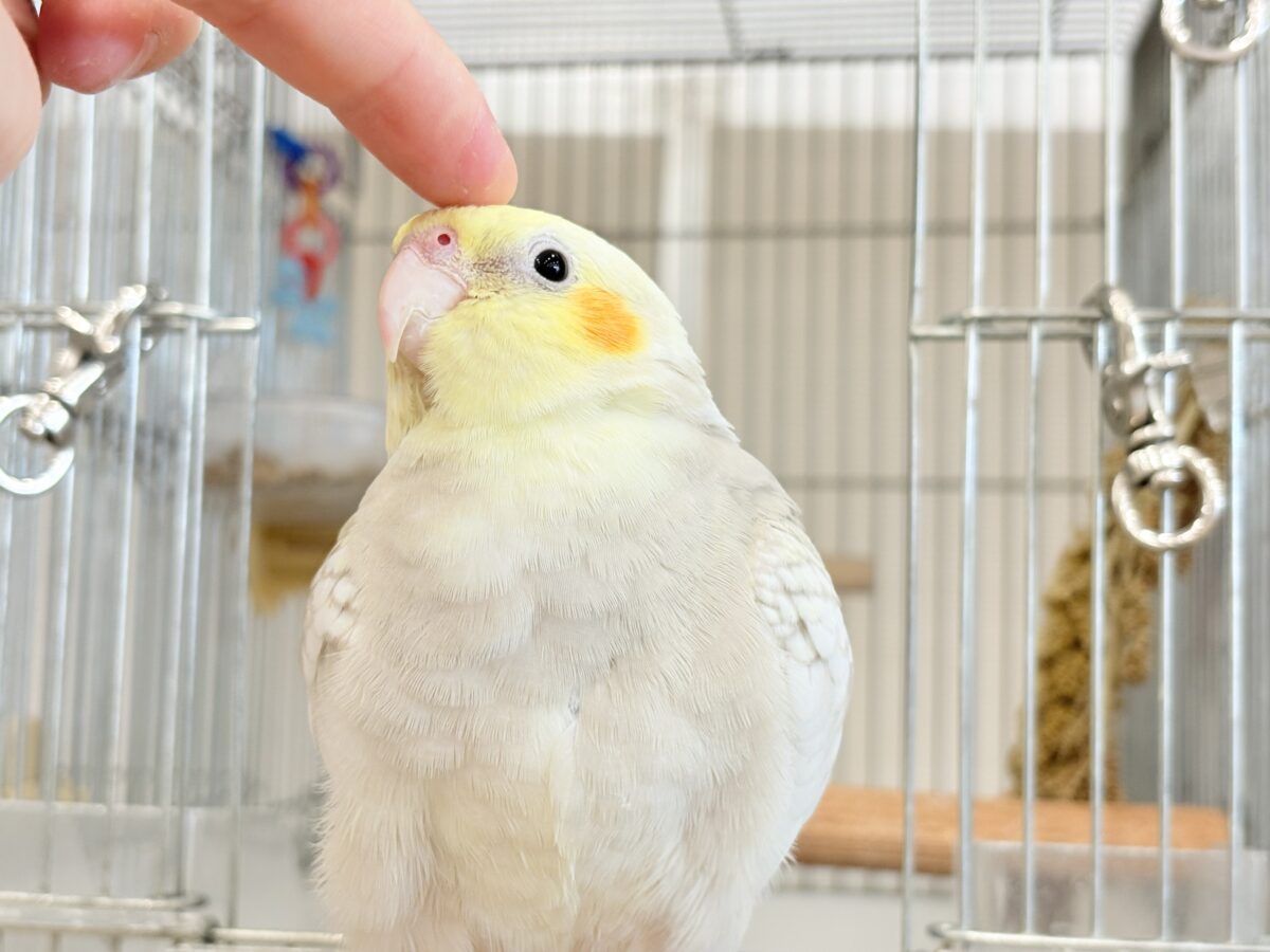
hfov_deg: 36.8
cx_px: 635
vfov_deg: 28.0
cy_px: 476
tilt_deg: +5.2
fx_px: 1908
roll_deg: -1.4
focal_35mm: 52
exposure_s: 1/50
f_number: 1.6
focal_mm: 5.96
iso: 50
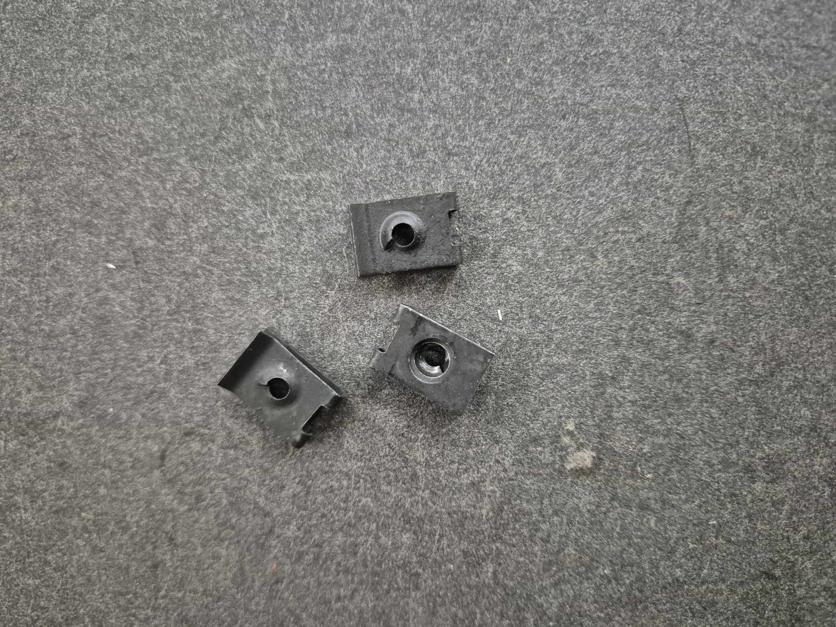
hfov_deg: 73.9
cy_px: 314
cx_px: 418
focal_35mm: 23
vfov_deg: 58.9
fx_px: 555
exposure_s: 1/100
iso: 2500
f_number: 1.8
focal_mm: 5.4
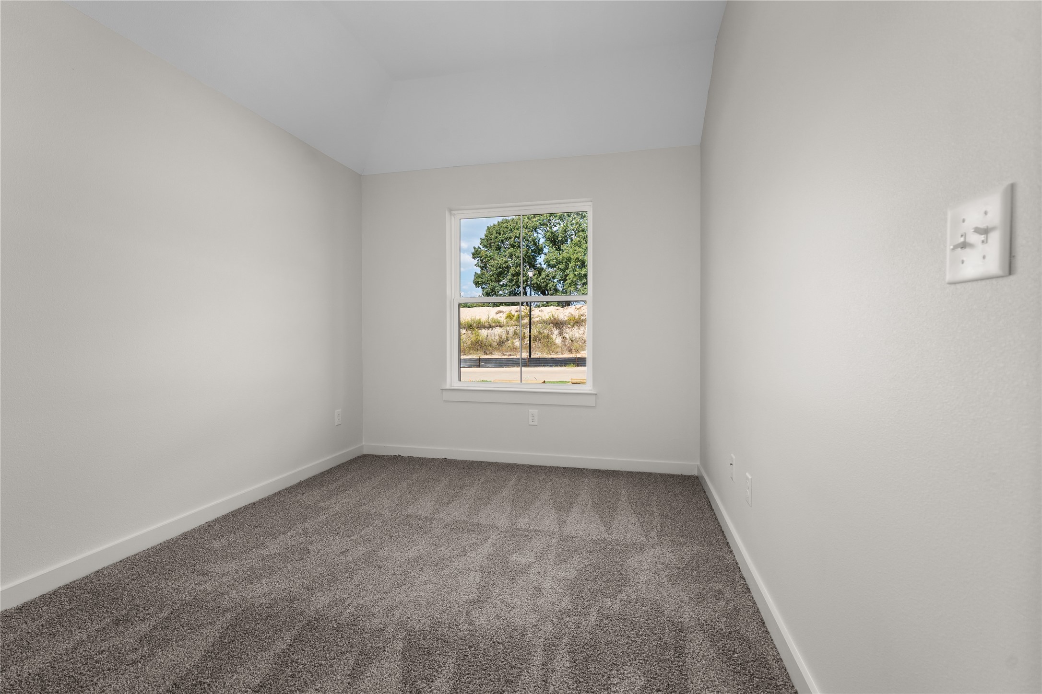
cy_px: 347
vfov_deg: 73.7
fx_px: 463
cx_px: 521
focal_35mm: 16
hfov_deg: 96.7
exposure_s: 1/30
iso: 100
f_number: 5.6
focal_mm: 16
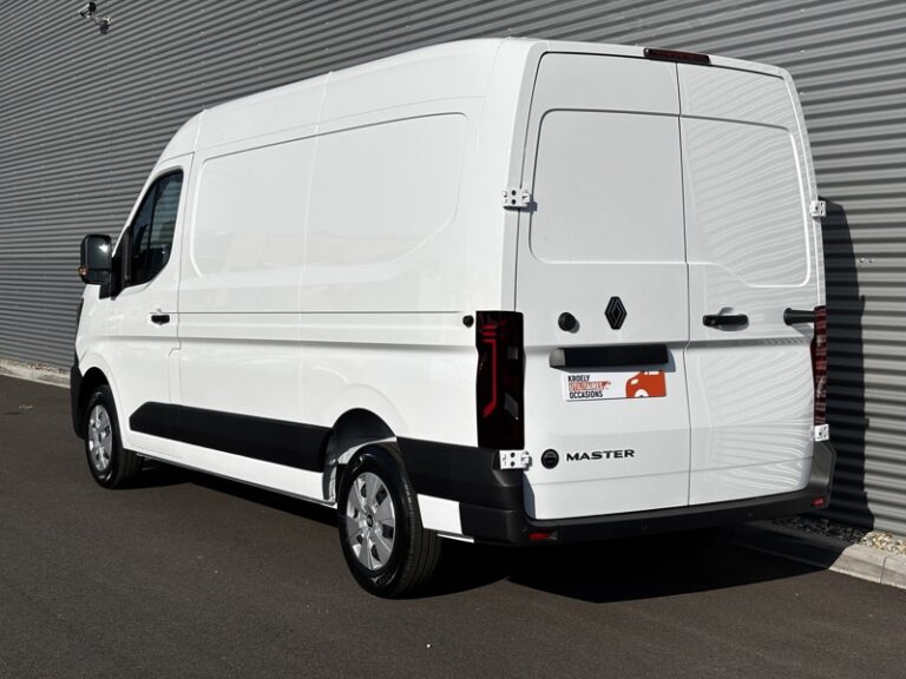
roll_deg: -0.3
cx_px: 453
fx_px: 1361
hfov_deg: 36.8
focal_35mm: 52
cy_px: 340
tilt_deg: -3.5
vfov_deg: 28.0
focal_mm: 5.96
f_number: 1.6
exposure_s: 1/7692
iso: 32
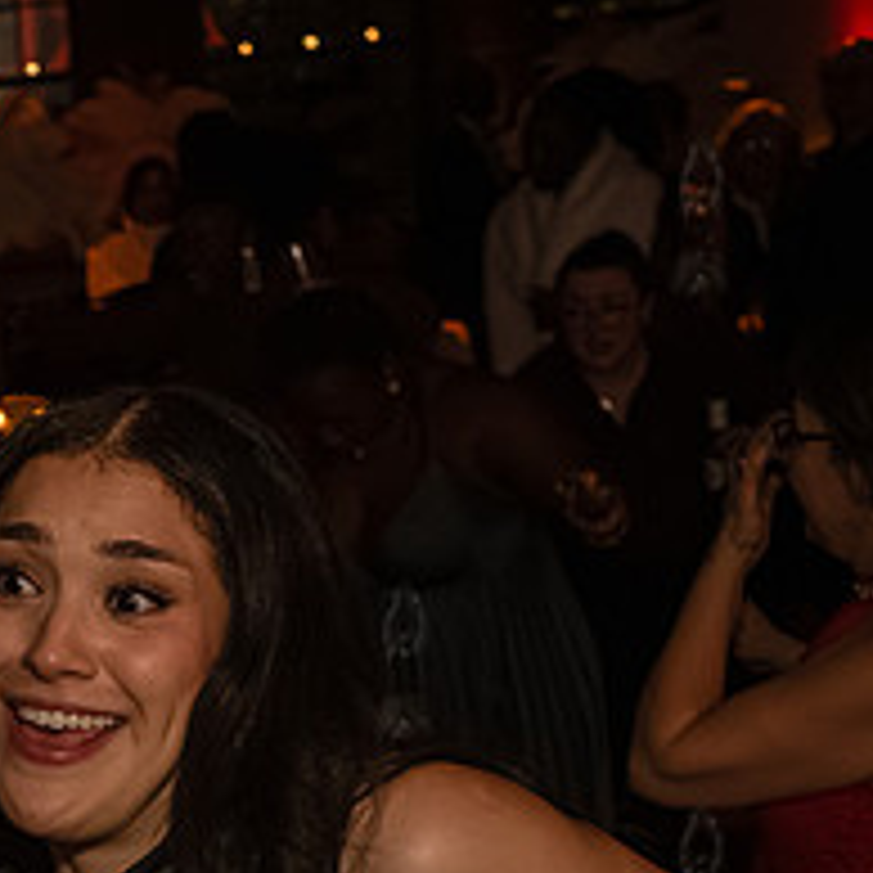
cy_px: 860
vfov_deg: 18.2
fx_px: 2654
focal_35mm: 93
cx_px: -136
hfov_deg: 17.9
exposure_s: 1/400
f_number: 5
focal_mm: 35
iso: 8000
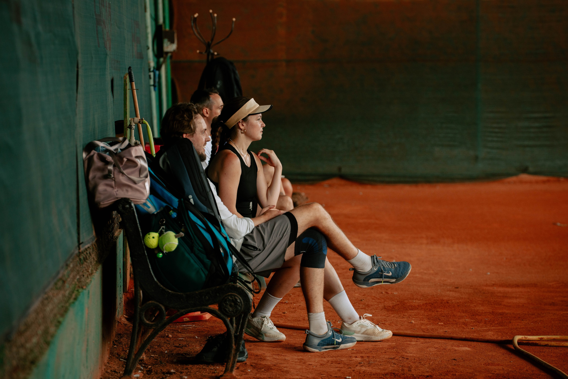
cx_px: 284
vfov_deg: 7.8
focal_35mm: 176
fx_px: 2775
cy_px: 190
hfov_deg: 11.7
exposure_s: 1/320
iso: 400
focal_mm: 168
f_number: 5
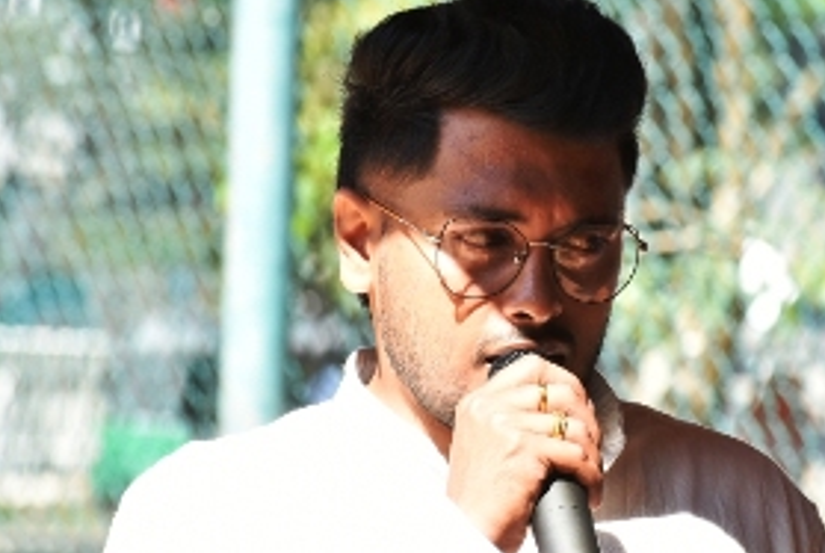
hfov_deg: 4.1
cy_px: 342
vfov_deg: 2.7
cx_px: 506
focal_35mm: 505
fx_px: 11591
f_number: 10
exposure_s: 1/125
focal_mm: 210
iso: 400
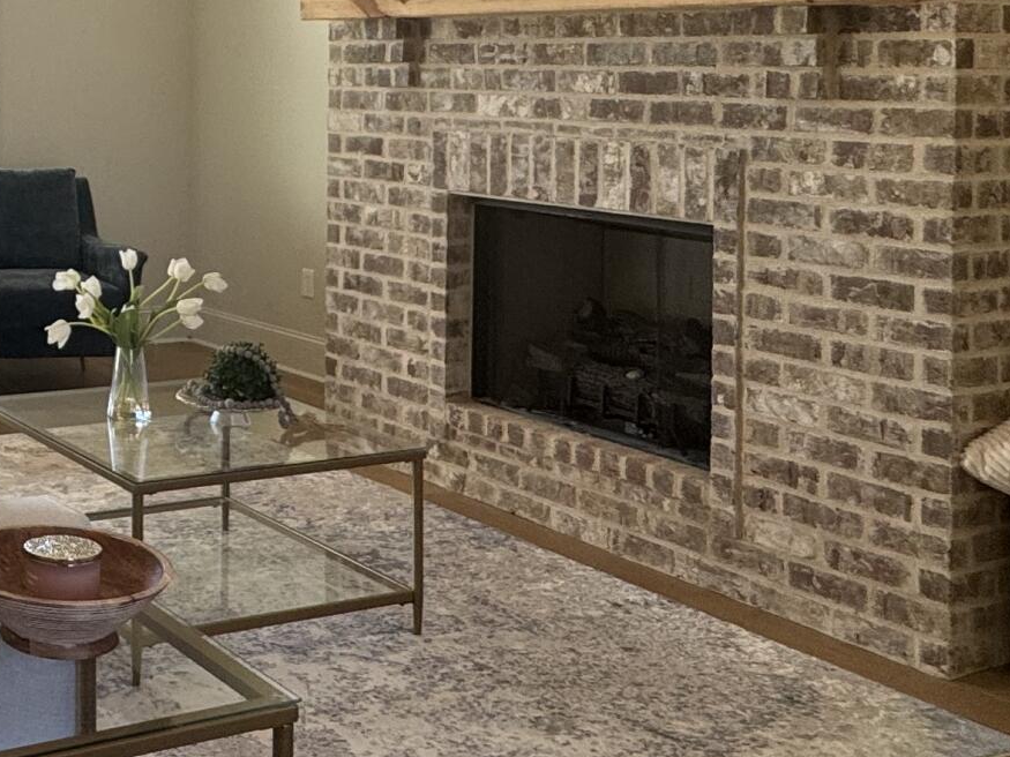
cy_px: 61
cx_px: -96
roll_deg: -1.2
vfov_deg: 28.9
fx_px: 1400
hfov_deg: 34.4
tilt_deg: -0.5
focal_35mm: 48
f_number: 2.2
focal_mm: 2.22
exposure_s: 1/120
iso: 80
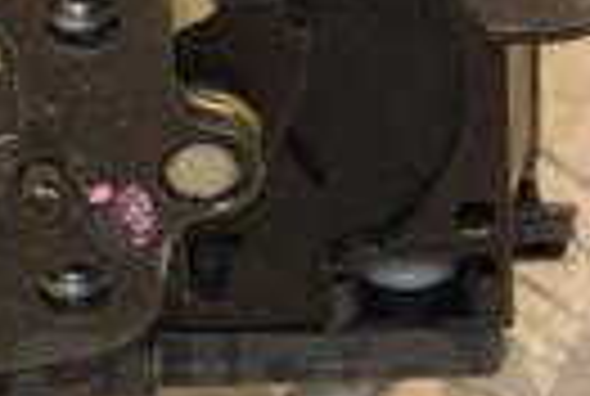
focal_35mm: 452
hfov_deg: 4.5
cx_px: -72
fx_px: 7425
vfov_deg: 3.0
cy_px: -198
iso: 800
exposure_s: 1/60
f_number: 5.3
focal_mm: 66
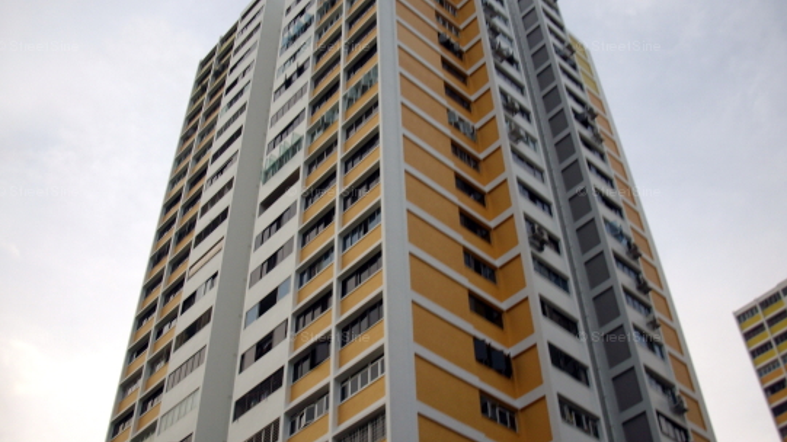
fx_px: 855
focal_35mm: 41
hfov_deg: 49.4
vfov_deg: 29.0
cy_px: 193
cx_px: 394
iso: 80
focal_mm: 6.2
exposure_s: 1/60
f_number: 5.6
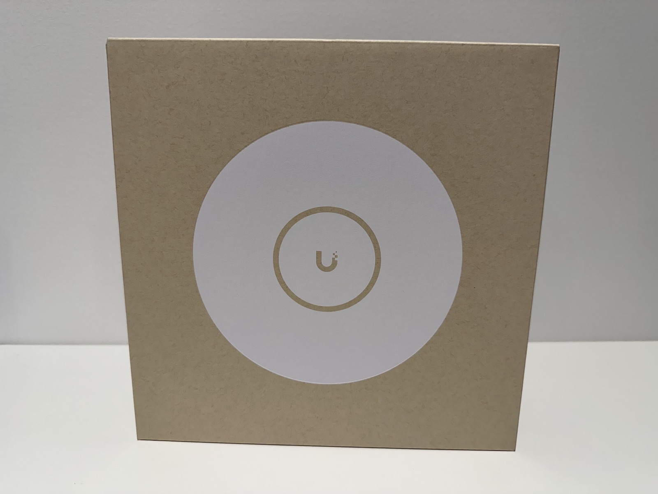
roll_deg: -1.4
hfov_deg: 71.6
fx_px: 456
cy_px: 247
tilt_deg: -12.5
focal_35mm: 24
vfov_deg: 56.8
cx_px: 329
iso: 125
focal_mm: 6.86
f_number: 1.78
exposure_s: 1/100
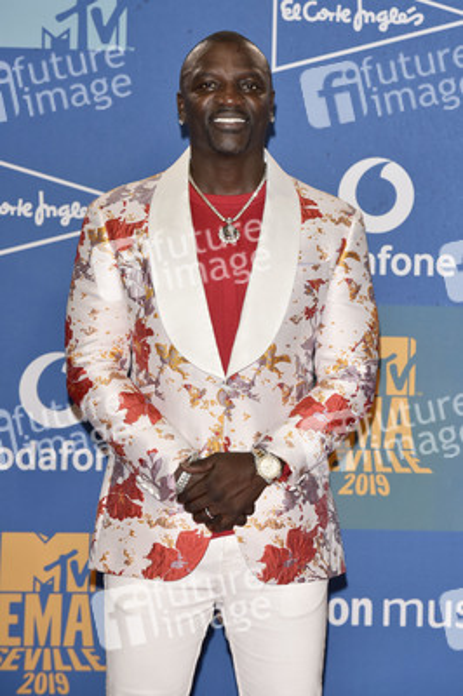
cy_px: 348
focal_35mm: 155
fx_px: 2995
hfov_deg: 8.8
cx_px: 232
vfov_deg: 13.3
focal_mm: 155
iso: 1600
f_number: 6.3
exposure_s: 1/250
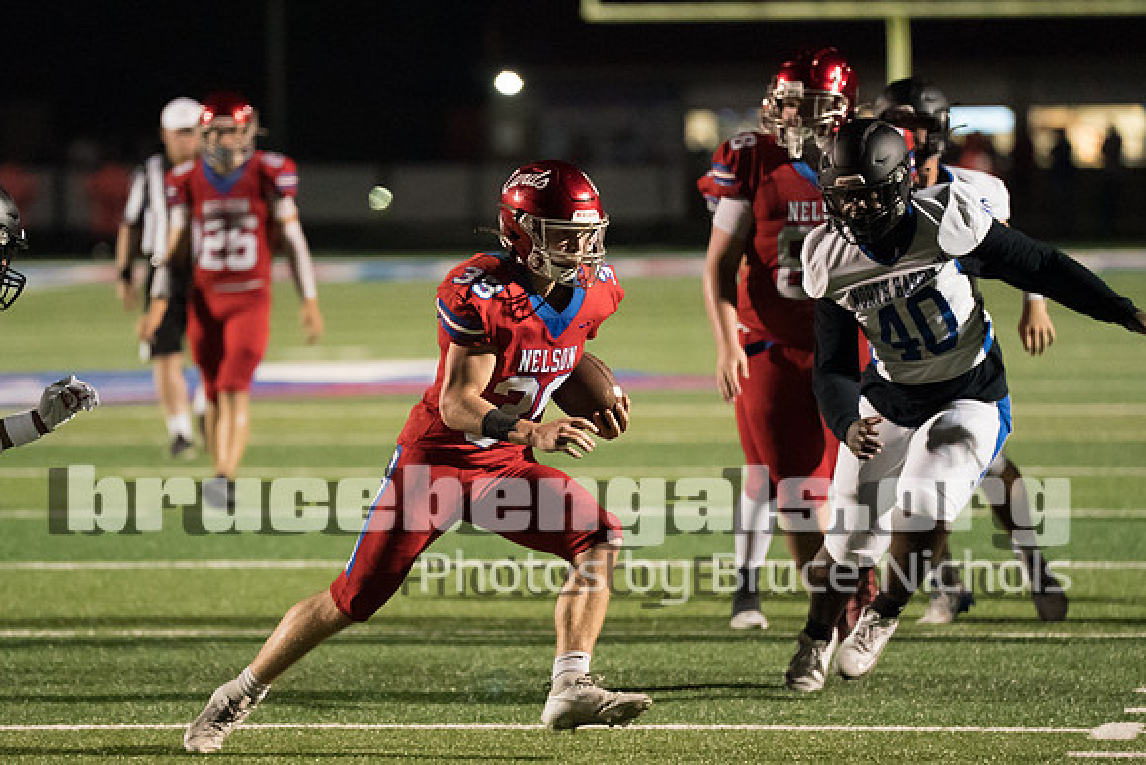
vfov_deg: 4.7
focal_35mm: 294
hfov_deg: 7.0
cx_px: 488
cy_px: 392
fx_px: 9368
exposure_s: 1/1250
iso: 12800
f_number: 2.8
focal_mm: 200
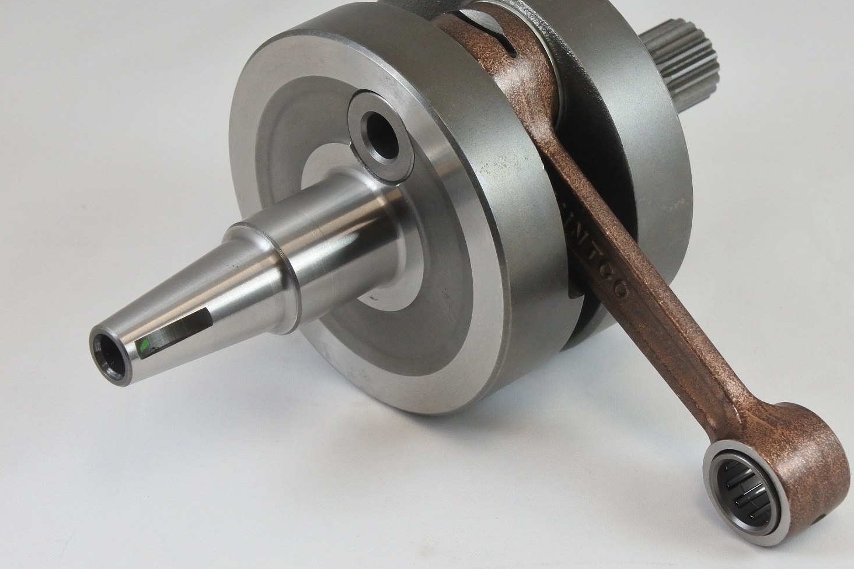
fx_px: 2419
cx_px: 476
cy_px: 238
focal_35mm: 102
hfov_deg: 20.0
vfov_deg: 13.4
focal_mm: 30
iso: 640
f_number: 5.6
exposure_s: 1/125
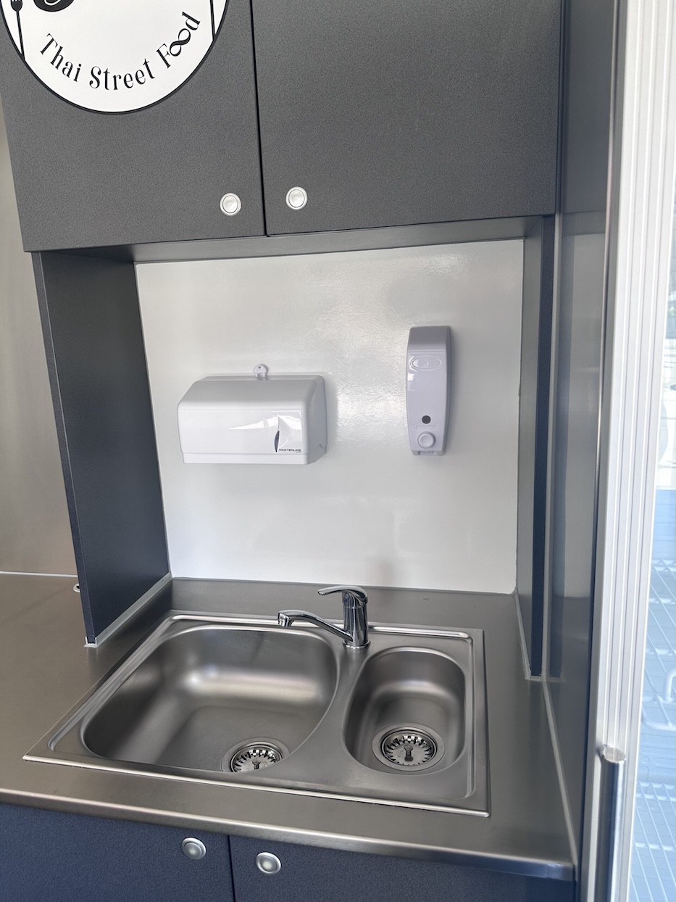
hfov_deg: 56.8
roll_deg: +1.0
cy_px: 451
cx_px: 338
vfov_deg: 71.6
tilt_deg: -13.2
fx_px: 625
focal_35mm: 24
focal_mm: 6.86
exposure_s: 1/203
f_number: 1.78
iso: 64
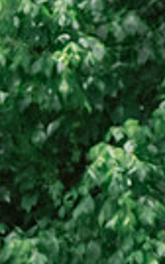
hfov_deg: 0.4
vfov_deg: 0.7
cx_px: 499
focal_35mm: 3164
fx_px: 22716
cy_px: 670
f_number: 5
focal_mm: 200
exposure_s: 1/1600
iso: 400
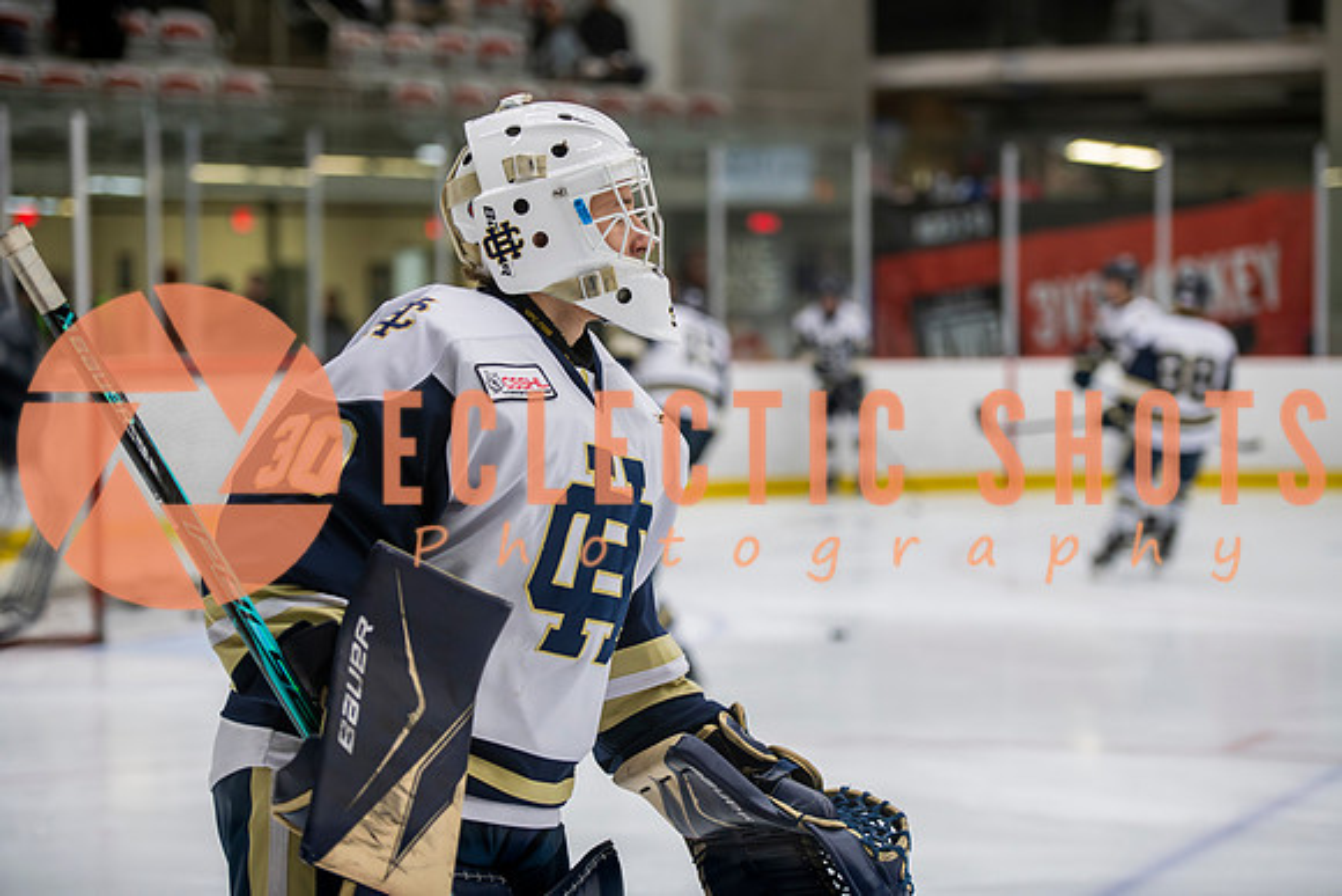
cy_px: 448
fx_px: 3356
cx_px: 671
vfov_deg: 15.2
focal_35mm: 90
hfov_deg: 22.6
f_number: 3.2
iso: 2000
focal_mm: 90
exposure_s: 1/640
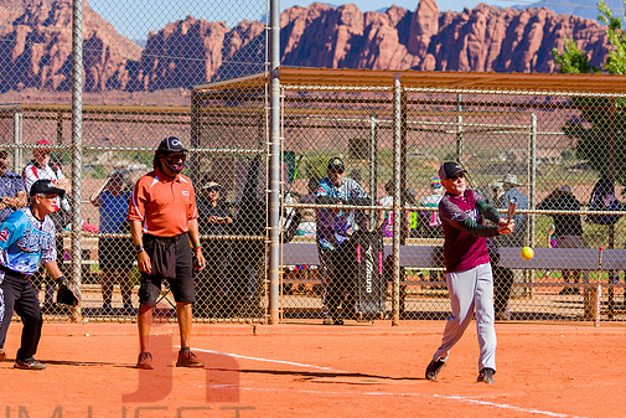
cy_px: 229
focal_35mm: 201
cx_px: 358
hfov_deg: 10.2
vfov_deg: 6.8
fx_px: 3496
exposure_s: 1/1600
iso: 400
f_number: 5.6
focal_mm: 112
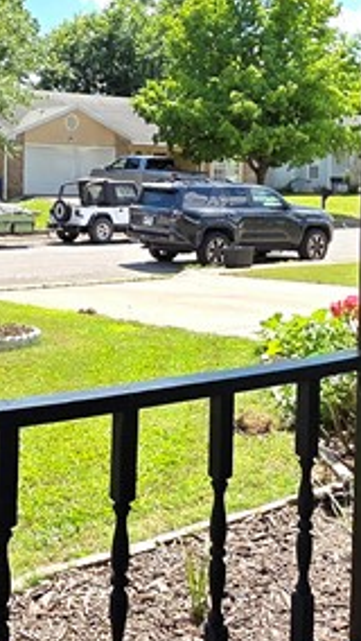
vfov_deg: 39.9
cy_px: 196
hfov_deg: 22.9
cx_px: 32
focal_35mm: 51
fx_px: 867
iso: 40
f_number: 1.9
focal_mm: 2.2
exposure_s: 1/1667
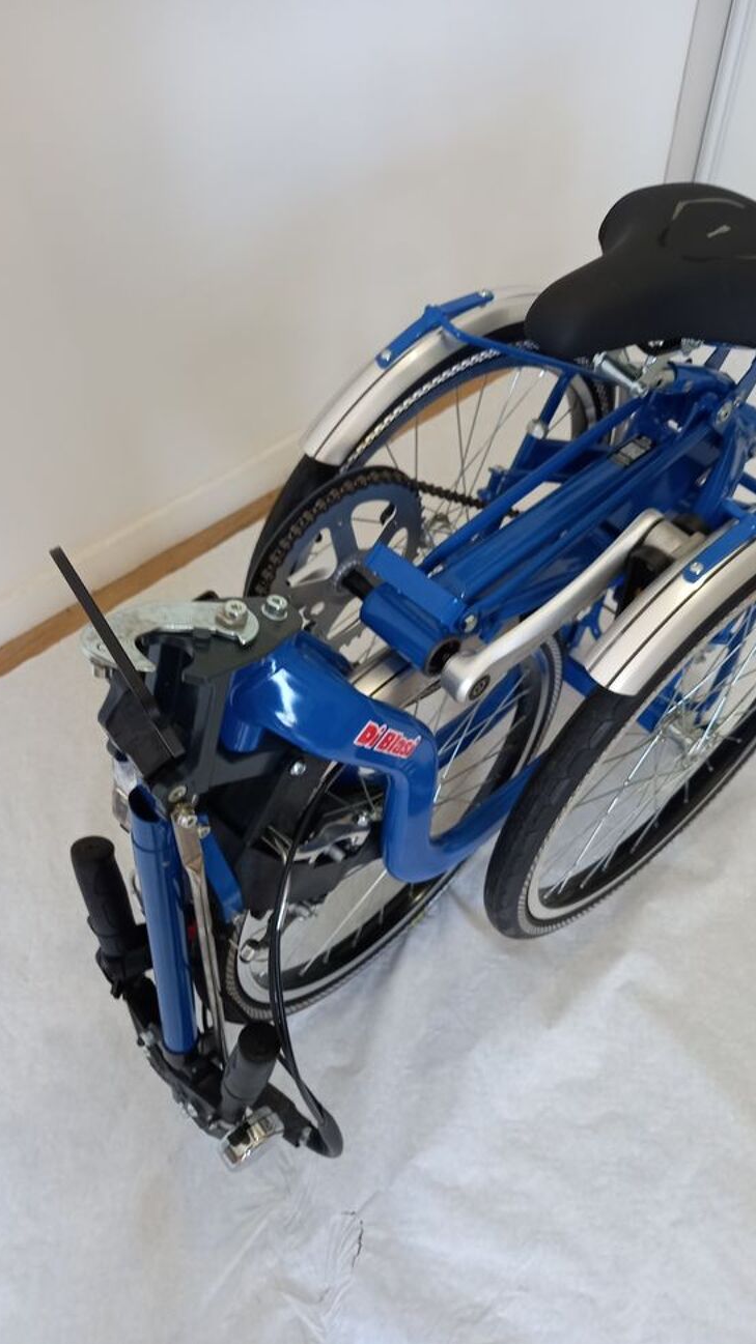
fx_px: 998
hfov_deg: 41.2
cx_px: 461
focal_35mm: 28
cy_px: 690
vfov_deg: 67.9
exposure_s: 1/40
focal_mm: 4.6
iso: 160
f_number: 2
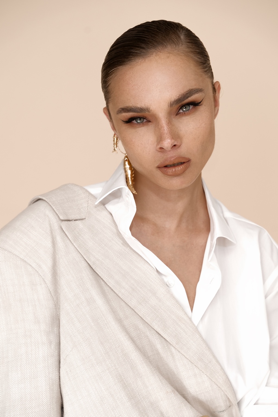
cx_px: 139
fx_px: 868
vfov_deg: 27.0
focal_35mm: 75
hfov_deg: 18.2
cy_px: 208
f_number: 5.6
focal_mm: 75
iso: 640
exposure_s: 1/250
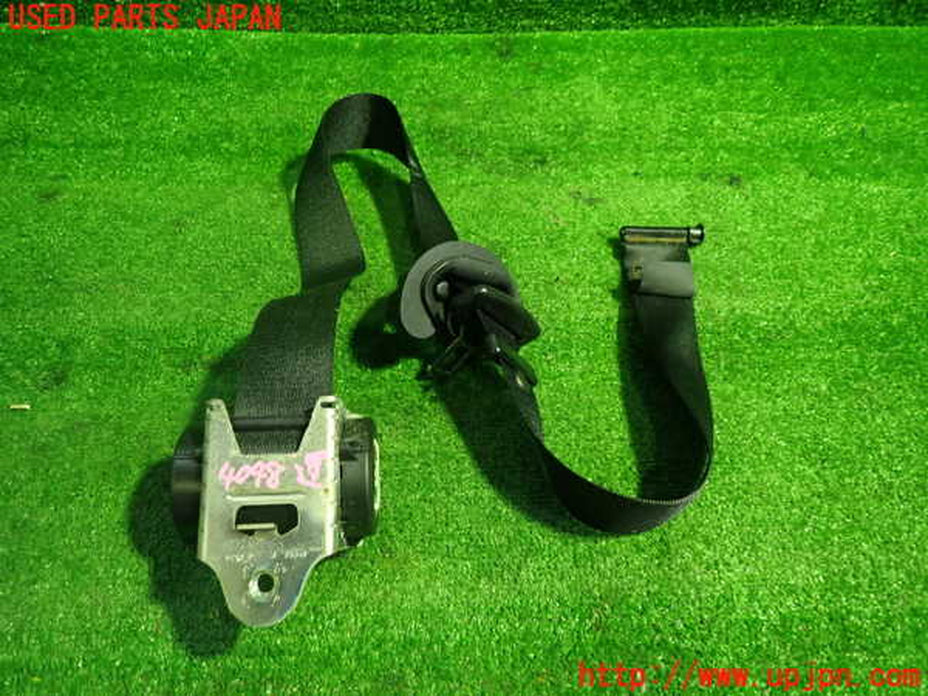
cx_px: 464
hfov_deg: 69.4
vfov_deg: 54.9
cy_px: 348
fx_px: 670
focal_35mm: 25
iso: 320
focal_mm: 4.5
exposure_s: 1/30
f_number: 2
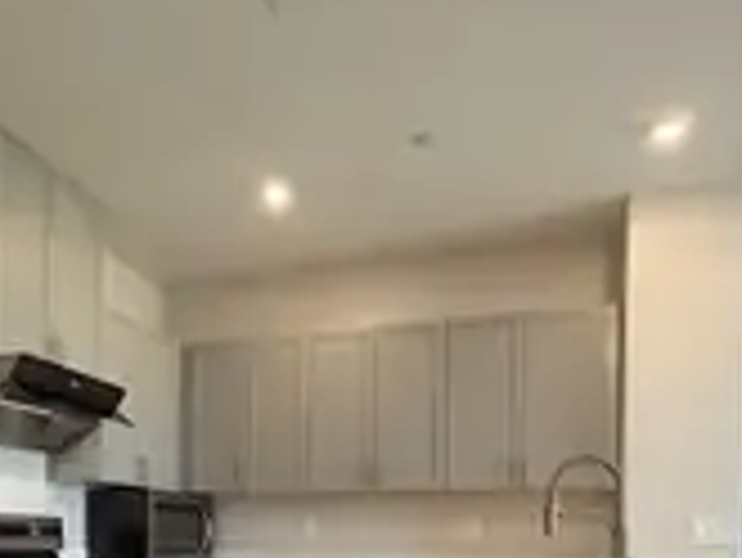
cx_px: 279
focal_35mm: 34
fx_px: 729
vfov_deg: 37.8
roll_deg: -1.2
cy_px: 544
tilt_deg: +0.0
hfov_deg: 53.3
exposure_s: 1/60
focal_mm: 2.22
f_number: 2.2
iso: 160
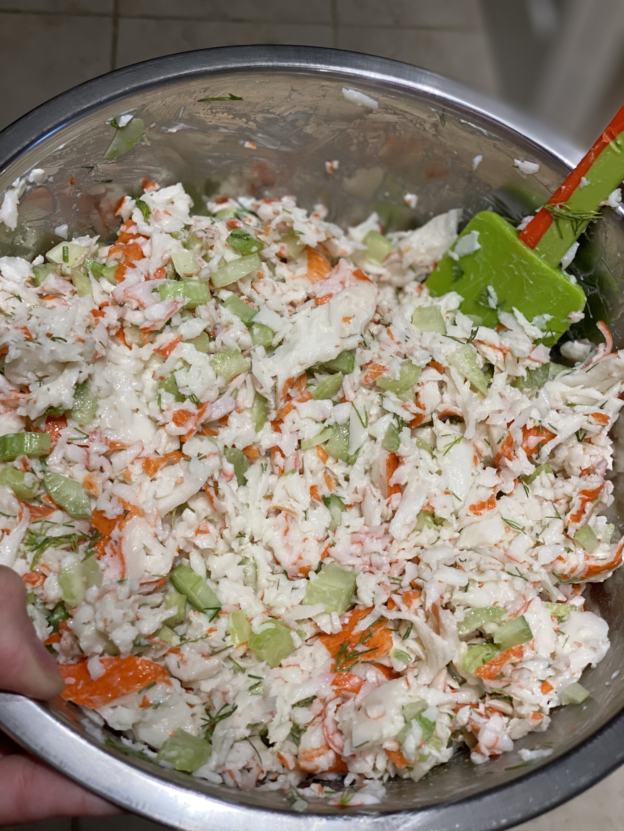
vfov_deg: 36.8
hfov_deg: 28.0
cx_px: 312
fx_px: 1250
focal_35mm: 52
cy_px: 416
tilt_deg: -62.6
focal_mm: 6
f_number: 2
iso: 160
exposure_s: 1/120
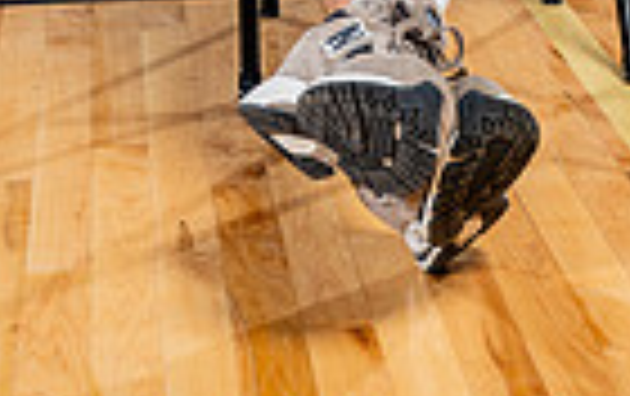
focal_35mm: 144
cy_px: -504
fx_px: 2476
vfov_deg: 8.5
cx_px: 346
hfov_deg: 14.5
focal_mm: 44
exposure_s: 1/250
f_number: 5.6
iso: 200
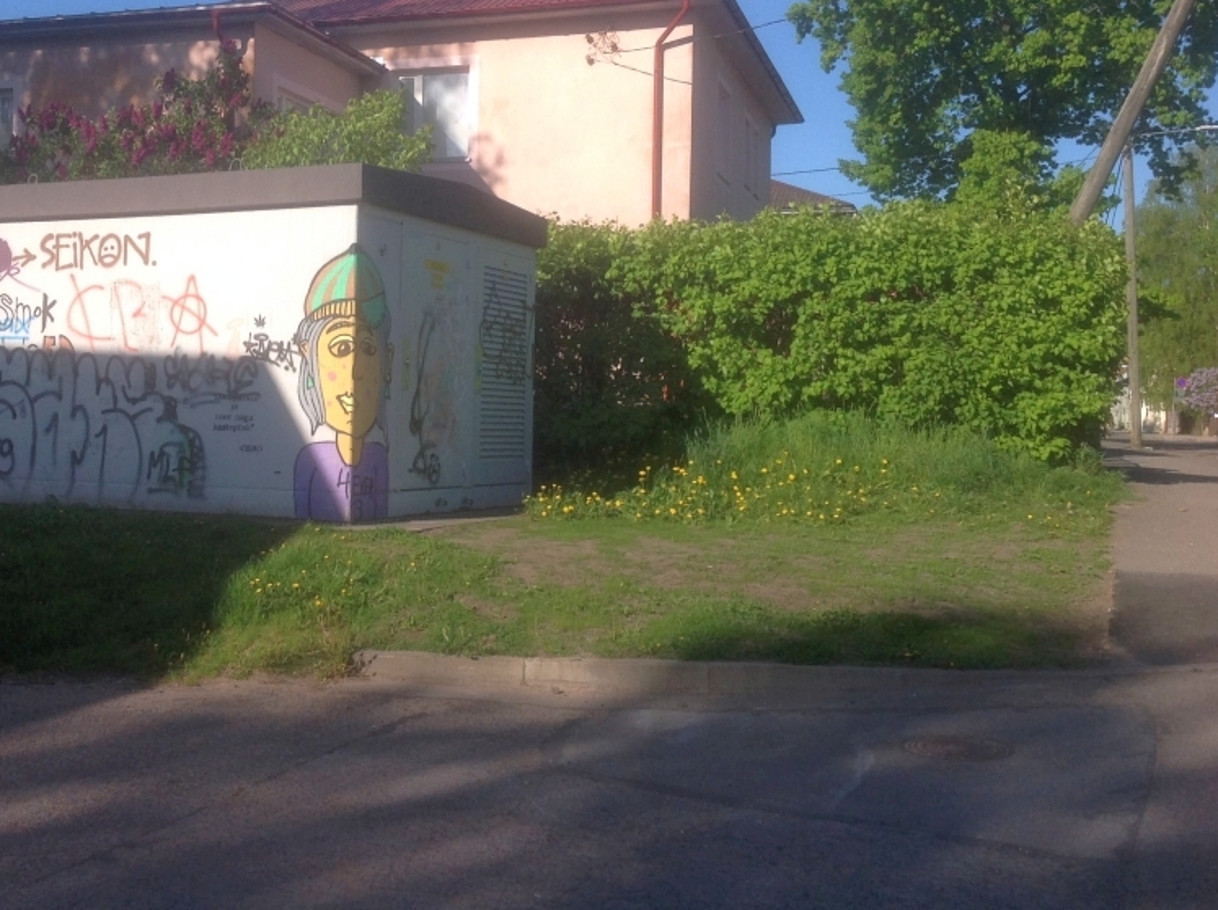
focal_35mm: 48
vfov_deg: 30.1
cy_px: 360
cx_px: 409
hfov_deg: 39.3
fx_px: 1686
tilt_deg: +0.4
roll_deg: -0.2
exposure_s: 1/1259
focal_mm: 4.28
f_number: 2.4
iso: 50
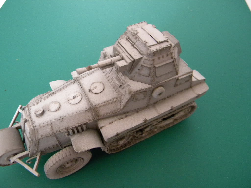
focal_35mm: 28
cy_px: 94
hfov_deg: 63.4
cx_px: 126
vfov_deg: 49.7
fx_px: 203
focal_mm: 5
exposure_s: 1/9
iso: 580
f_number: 3.5
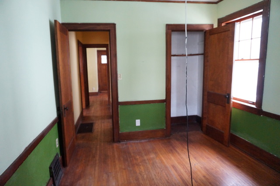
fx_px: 186
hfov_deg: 73.8
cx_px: 140
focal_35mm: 24
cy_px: 93
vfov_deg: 53.0
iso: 3200
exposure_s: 1/160
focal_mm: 16
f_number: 3.5
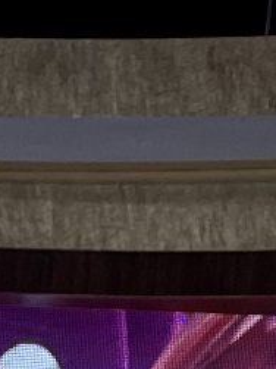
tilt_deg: -6.8
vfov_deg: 9.3
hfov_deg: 8.9
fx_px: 1734
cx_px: -150
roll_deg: -2.3
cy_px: 1150
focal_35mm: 163
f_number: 1.6
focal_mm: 5.1
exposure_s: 1/121
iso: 50
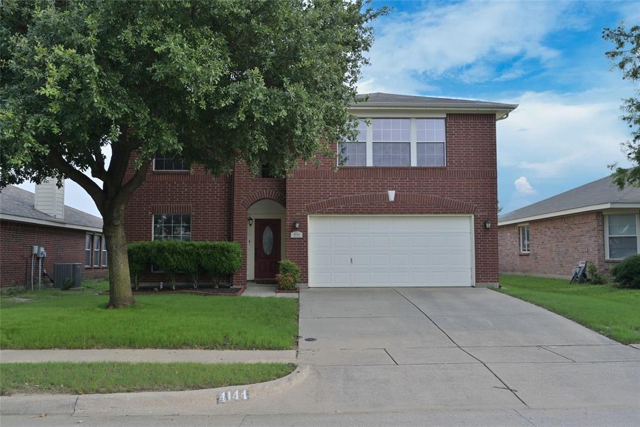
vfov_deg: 43.6
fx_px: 533
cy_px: 214
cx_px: 320
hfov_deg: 61.9
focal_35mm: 30
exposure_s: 1/320
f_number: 9
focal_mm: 30
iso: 200
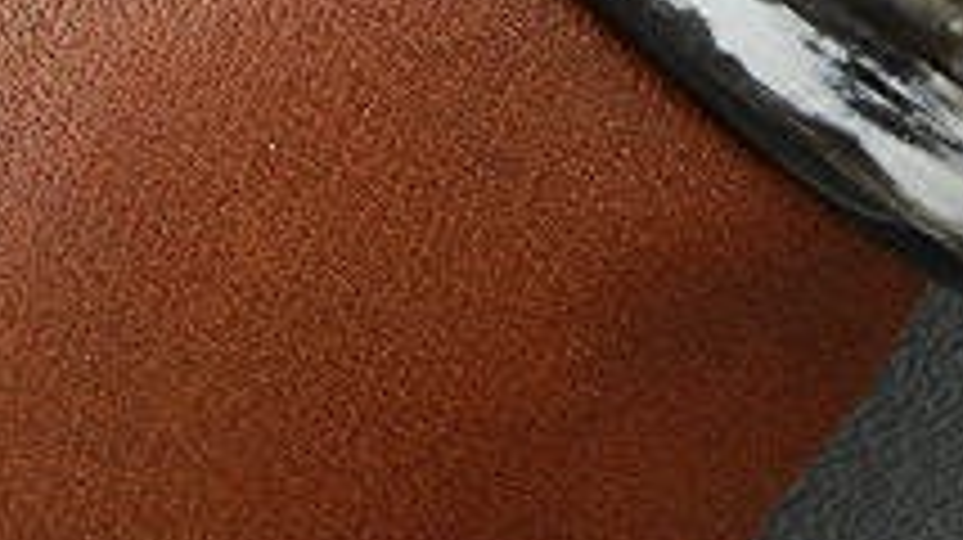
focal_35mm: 127
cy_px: -324
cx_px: 819
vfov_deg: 9.2
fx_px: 3241
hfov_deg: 16.7
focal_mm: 7.1
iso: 200
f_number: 3.7
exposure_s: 1/7.4
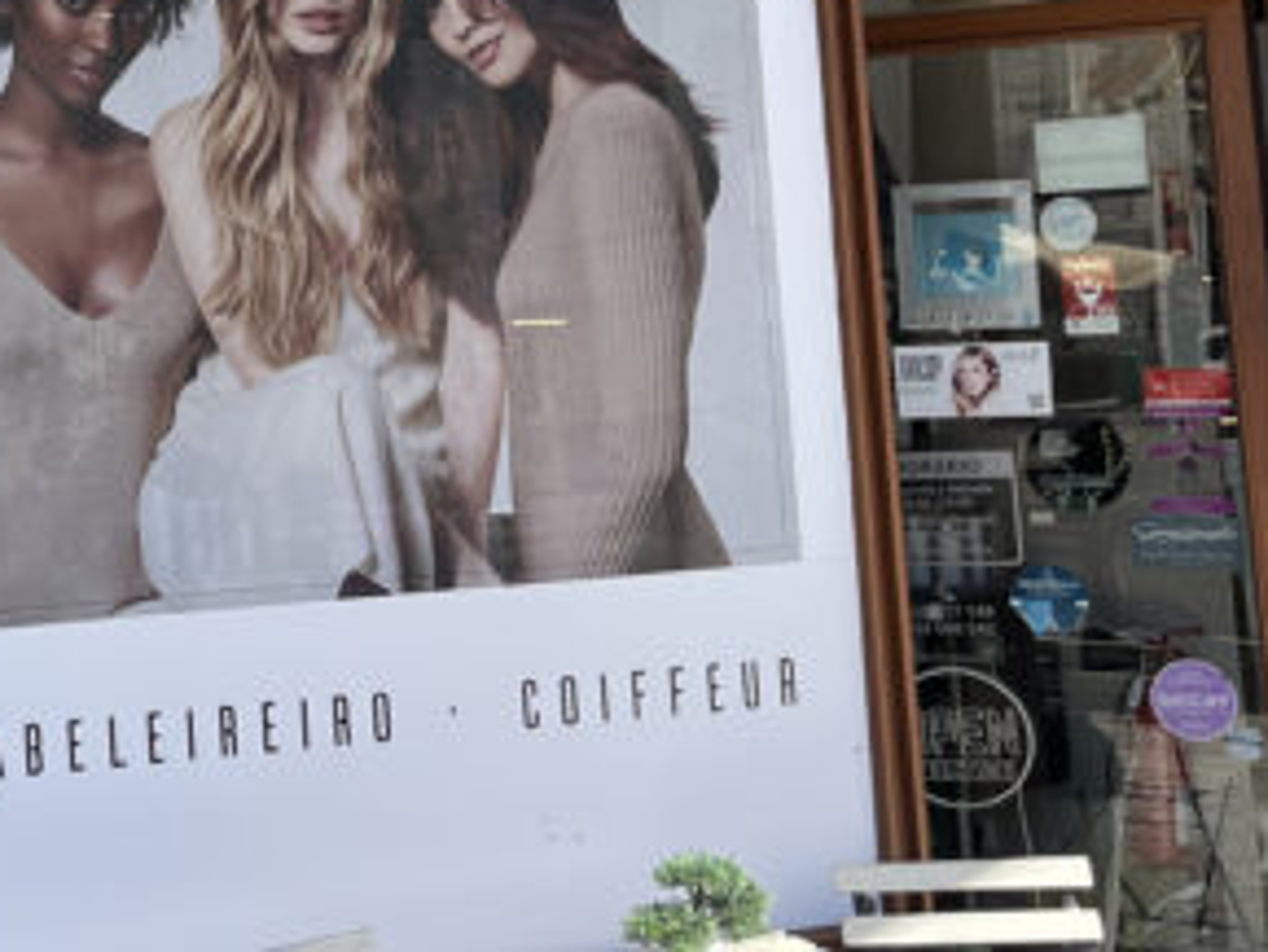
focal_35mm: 72
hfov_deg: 25.7
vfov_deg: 20.1
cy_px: 92
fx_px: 2638
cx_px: 9
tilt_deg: +4.6
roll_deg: +3.0
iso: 50
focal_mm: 5.1
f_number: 1.6
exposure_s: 1/1517
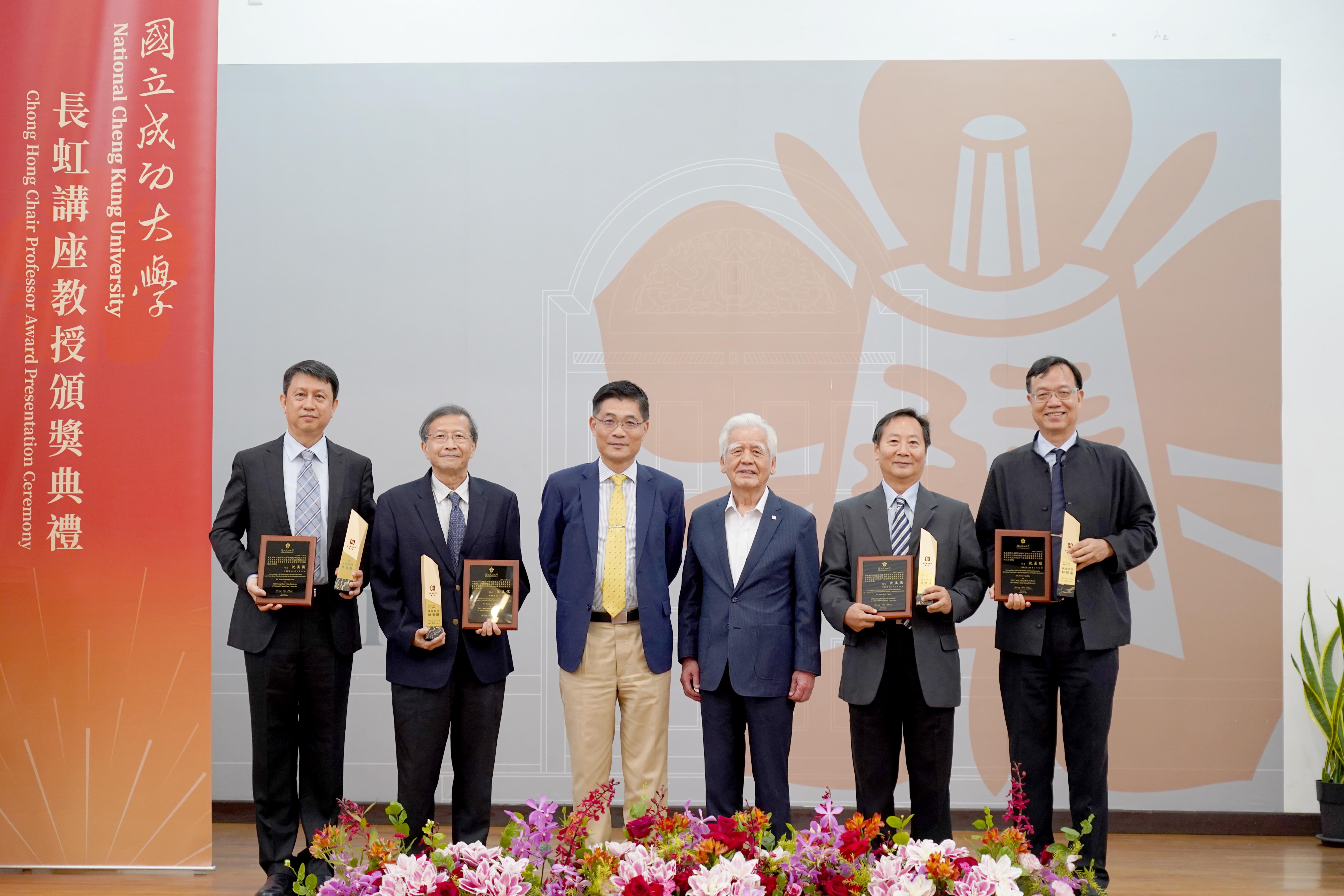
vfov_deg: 21.6
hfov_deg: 31.9
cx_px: 672
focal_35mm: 63
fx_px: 2352
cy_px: 448
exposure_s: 1/100
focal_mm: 63
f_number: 4
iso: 1600
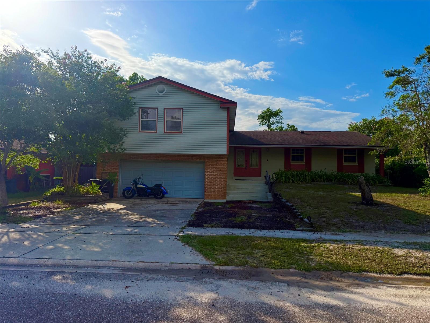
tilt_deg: +3.5
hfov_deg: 71.6
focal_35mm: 24
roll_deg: -0.7
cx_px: 215
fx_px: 298
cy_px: 162
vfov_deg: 56.8
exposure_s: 1/8130
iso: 100
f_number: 1.78
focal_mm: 6.76
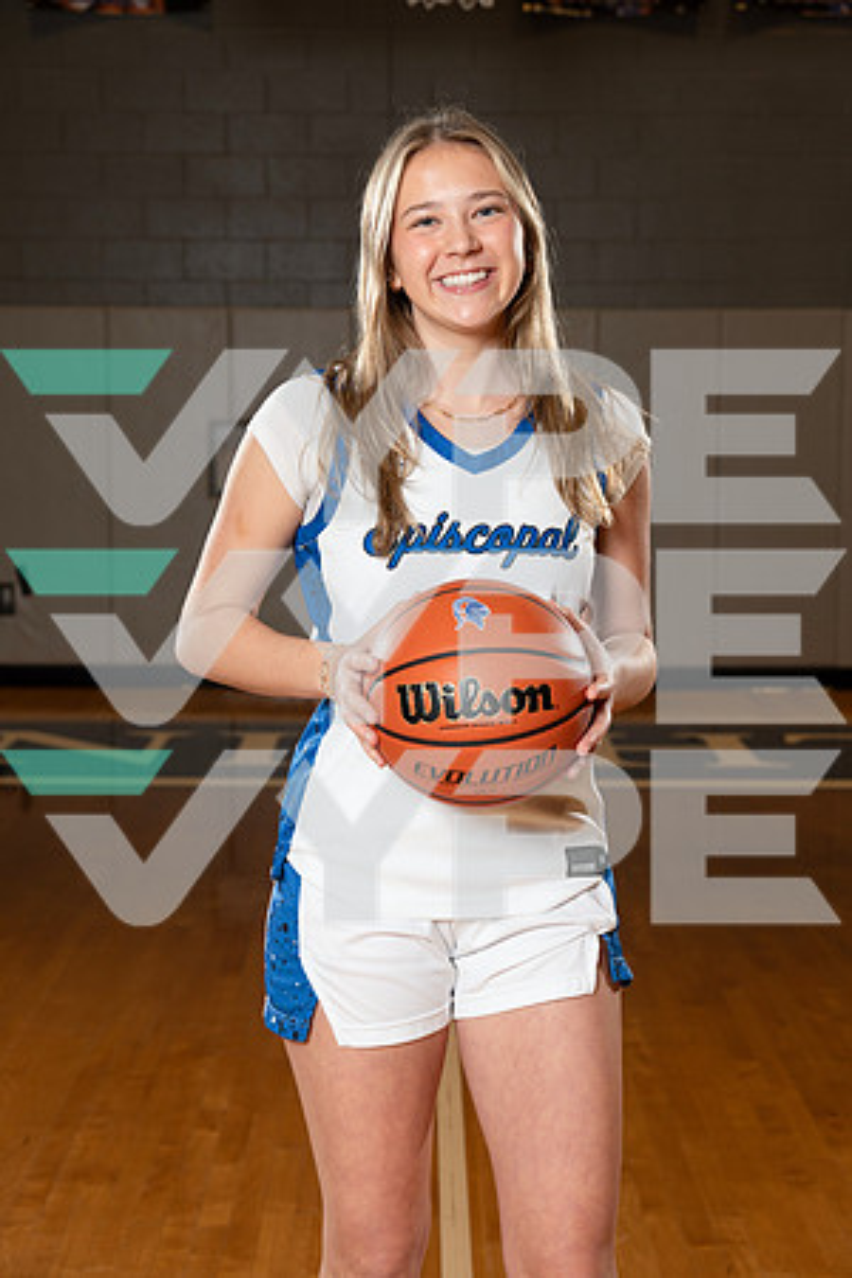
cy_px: 639
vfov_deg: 32.4
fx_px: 2201
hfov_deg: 21.9
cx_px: 426
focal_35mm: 62
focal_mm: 62
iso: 400
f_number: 5.6
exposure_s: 1/250
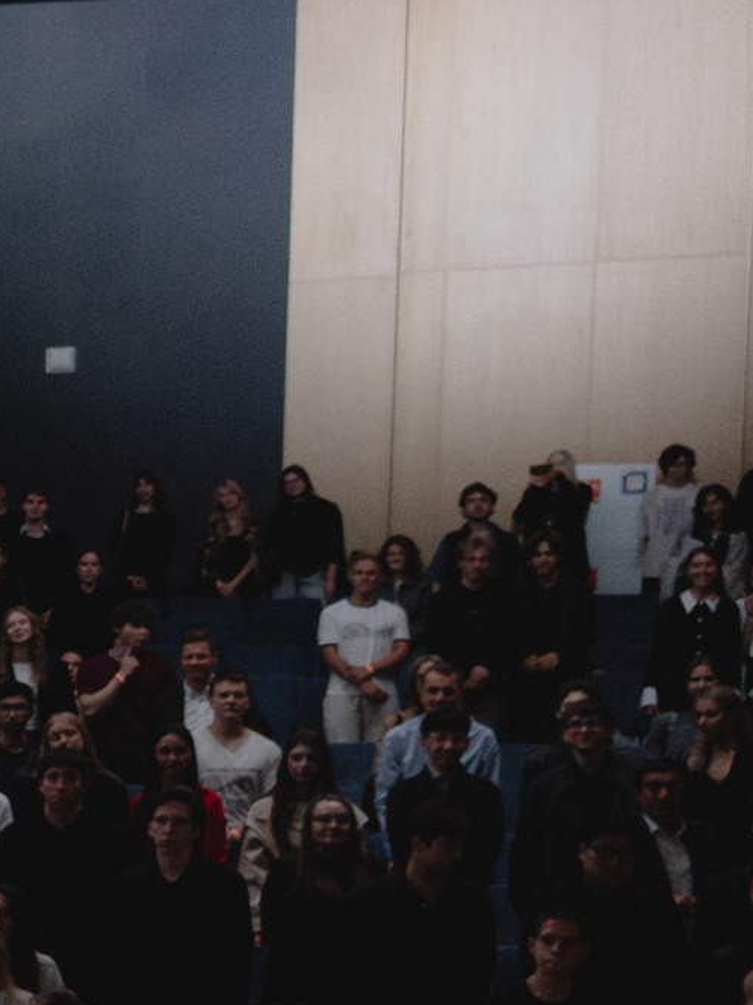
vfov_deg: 19.2
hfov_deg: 11.9
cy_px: 933
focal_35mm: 100
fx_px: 2903
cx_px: -1058
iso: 2000
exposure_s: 1/125
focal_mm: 18
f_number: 3.5
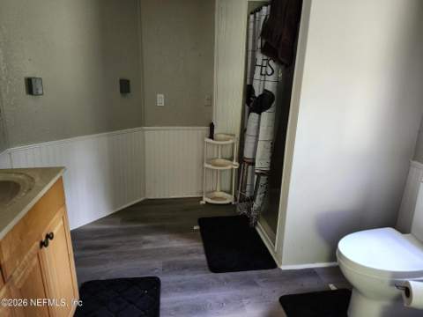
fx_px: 281
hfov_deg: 73.9
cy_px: 158
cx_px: 212
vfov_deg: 58.9
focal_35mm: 23
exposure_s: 1/40
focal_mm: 5.54
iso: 640
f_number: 1.8
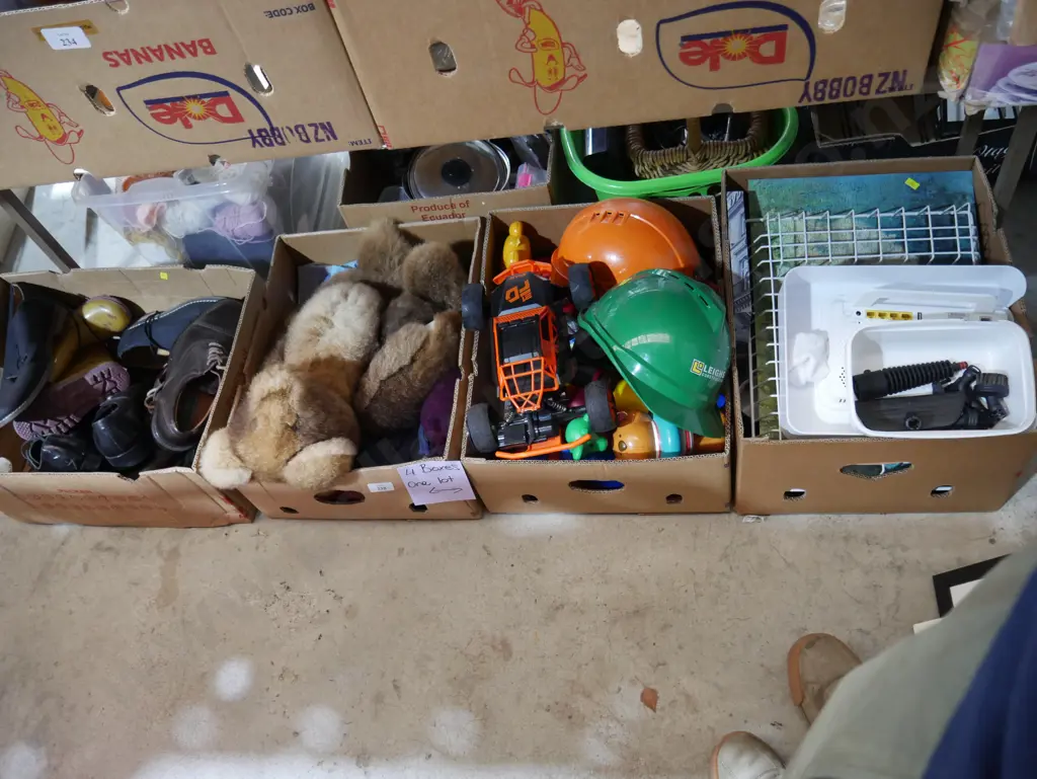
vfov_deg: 49.8
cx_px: 518
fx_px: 839
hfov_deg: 63.4
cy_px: 390
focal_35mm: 28
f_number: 3.5
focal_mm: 14
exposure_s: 1/60
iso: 1250
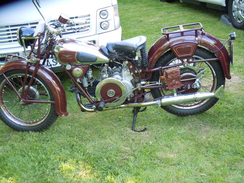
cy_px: 92
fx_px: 416
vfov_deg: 24.8
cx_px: 122
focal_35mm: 59
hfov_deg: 32.7
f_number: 4
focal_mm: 10.6
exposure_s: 1/50
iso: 400
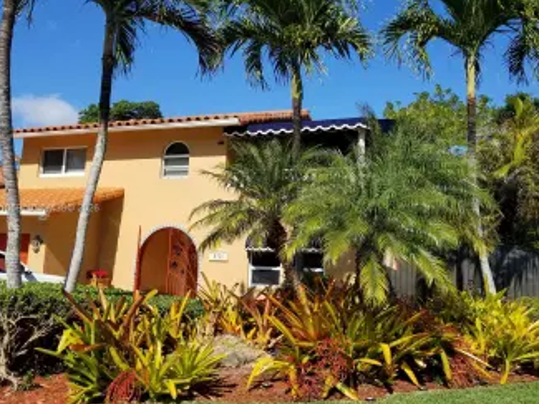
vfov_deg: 44.2
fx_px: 498
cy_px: 209
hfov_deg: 56.6
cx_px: 302
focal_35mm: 32
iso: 50
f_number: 1.7
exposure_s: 1/2792
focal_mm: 4.25
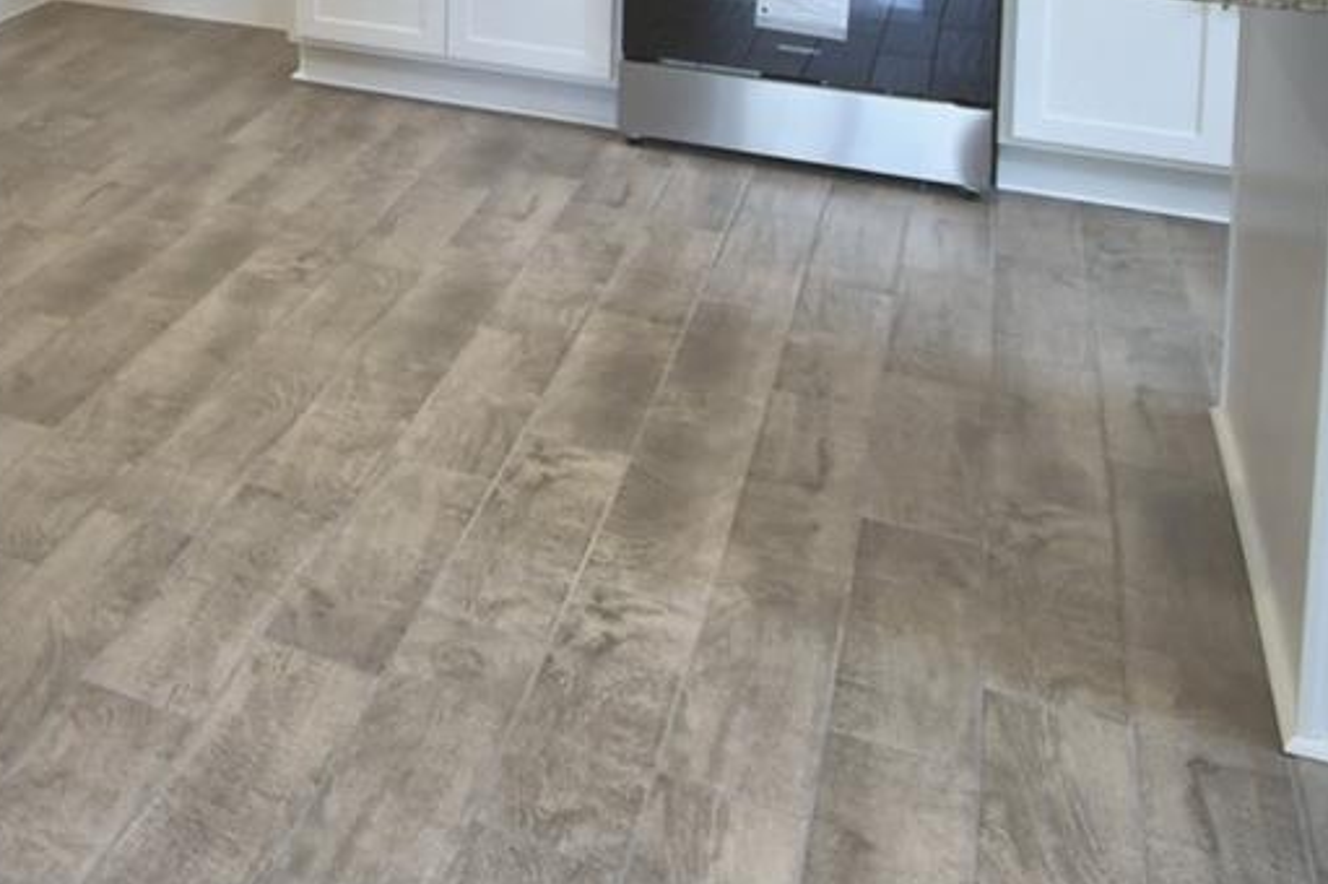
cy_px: -322
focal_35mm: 47
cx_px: -205
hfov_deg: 34.8
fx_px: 1733
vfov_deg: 24.3
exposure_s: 1/100
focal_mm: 10
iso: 400
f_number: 4.5
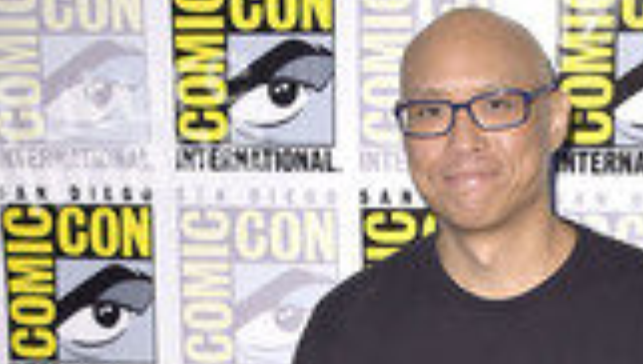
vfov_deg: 11.8
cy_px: 748
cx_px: 497
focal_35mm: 91
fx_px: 1553
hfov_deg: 23.1
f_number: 6.3
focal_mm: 35
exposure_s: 1/250
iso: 1000
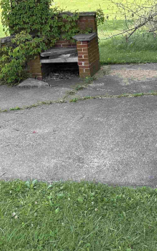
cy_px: 78
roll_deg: +0.8
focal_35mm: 49
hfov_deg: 25.7
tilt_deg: -13.8
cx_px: 133
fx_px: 336
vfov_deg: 40.4
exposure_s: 1/650
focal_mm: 6.86
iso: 80
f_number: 1.78
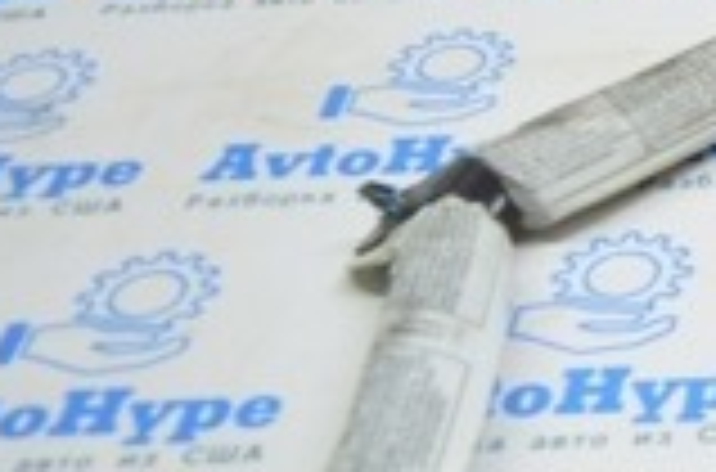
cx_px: 1238
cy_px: 169
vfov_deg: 11.2
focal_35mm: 121
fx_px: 2399
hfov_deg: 15.0
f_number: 3.8
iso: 400
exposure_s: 1/50
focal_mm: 20
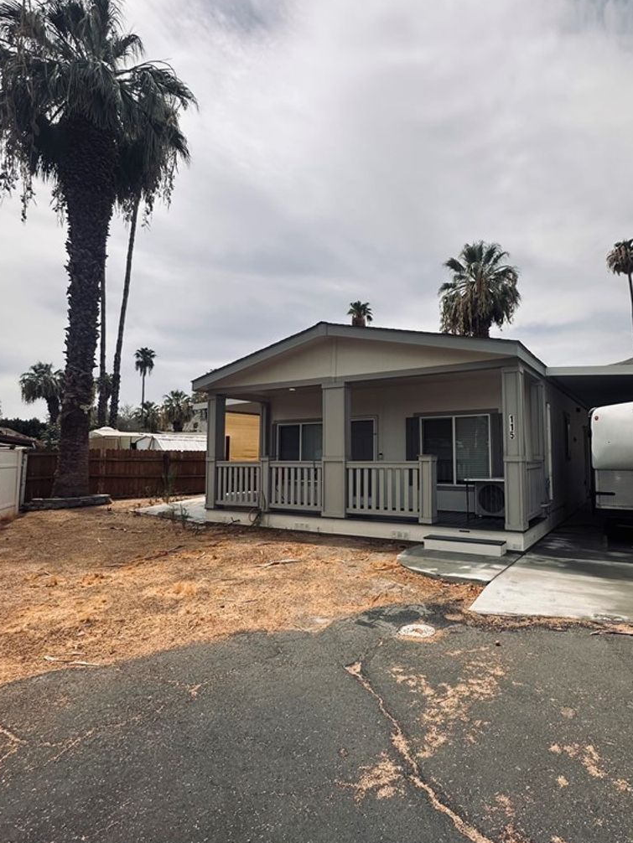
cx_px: 397
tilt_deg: +4.9
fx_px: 463
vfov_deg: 84.7
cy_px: 421
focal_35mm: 19
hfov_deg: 67.6
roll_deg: -0.1
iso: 50
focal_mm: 2.22
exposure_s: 1/4000
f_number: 2.2
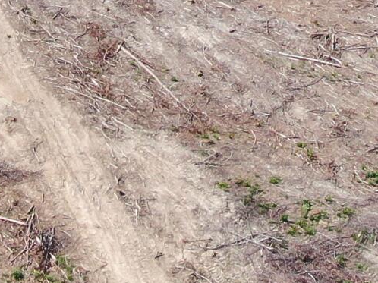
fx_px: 2368
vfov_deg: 6.6
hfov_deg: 9.1
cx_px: 134
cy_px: -312
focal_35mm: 217
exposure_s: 1/500
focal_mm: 6.21
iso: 100
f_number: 3.3
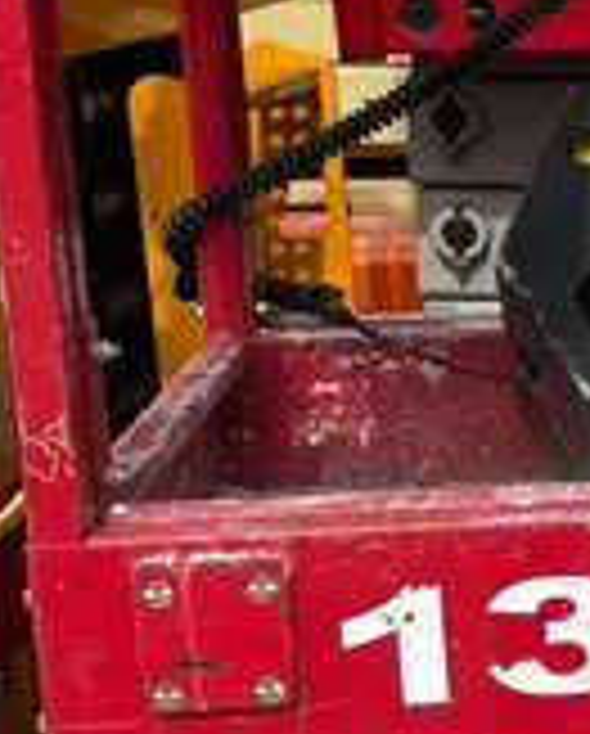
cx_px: 1013
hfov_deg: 12.5
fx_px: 2481
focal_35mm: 114
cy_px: 439
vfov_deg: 16.8
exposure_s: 1/3623
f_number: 1.6
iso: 50
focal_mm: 5.1
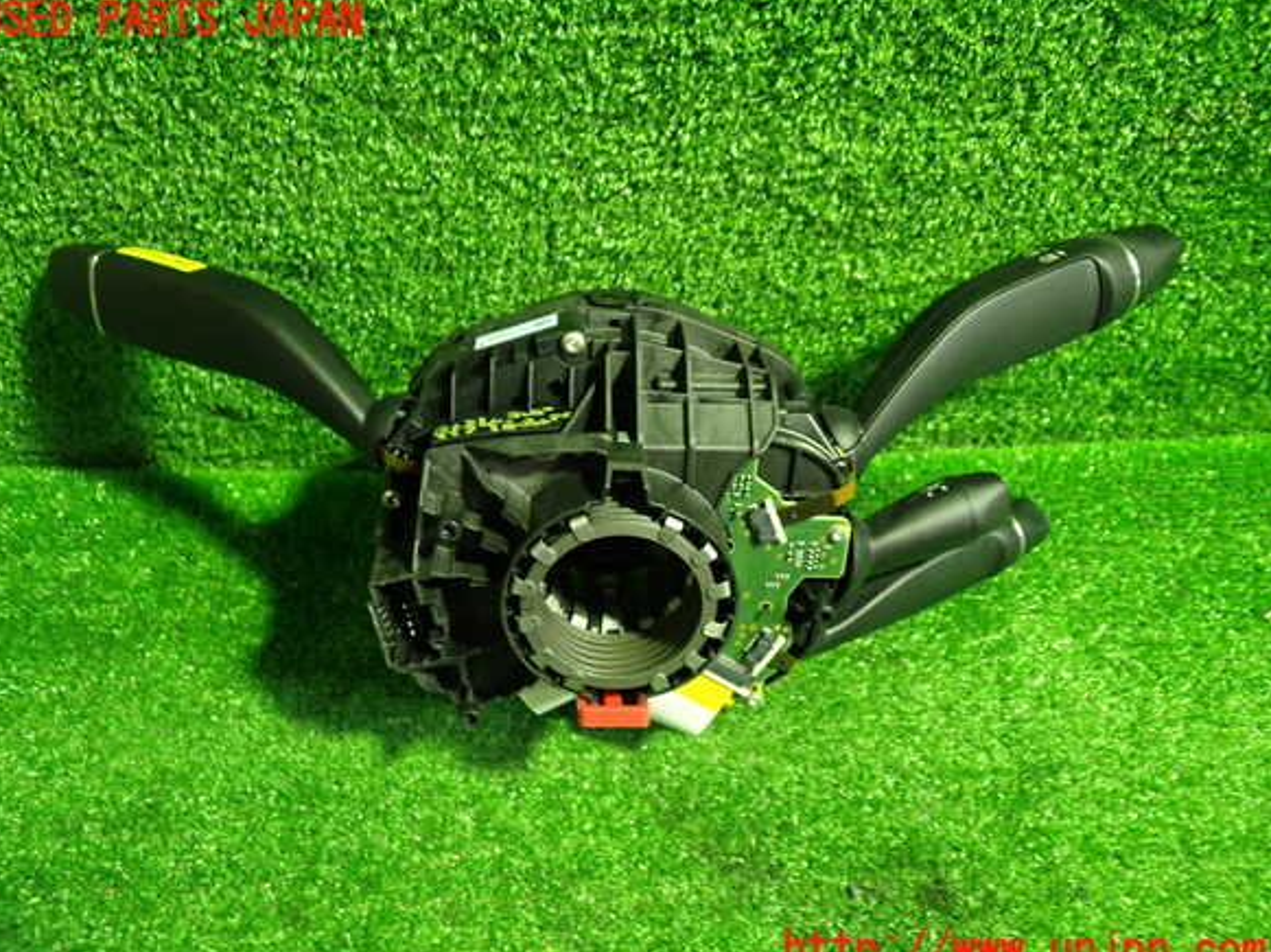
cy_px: 486
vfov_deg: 45.4
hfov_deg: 58.4
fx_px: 1138
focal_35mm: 31
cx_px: 621
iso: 500
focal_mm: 5.4
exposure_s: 1/30
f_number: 2.3
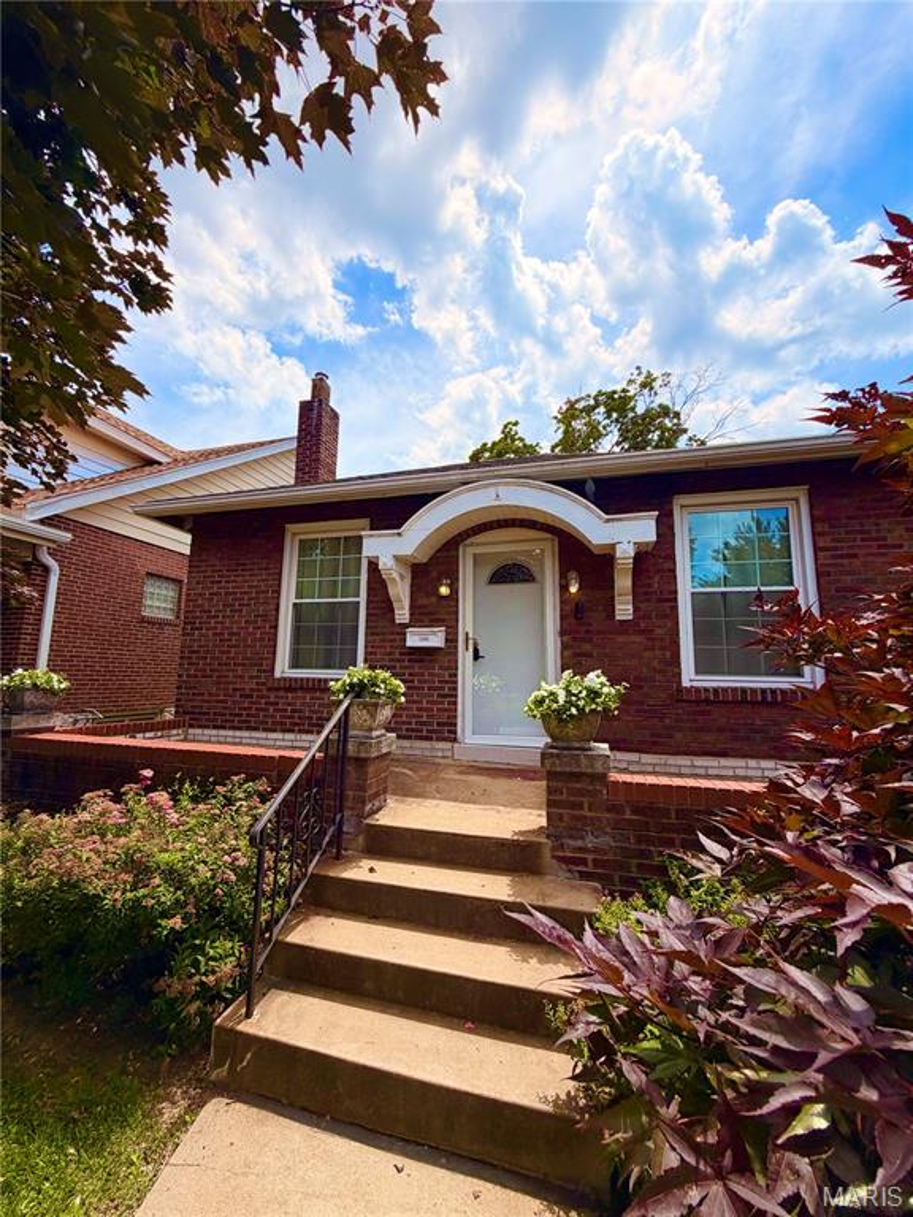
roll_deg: -0.9
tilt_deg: +7.2
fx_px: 492
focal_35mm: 14
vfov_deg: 102.1
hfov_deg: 85.7
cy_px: 608
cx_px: 456
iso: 20
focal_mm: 2.22
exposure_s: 1/1285
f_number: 2.2
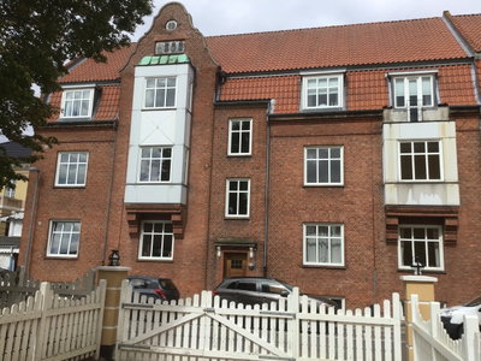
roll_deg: -2.3
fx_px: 431
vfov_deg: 45.4
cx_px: 240
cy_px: 180
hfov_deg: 58.4
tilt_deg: +10.9
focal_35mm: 31
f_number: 2.4
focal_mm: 3.3
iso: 25
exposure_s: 1/1431
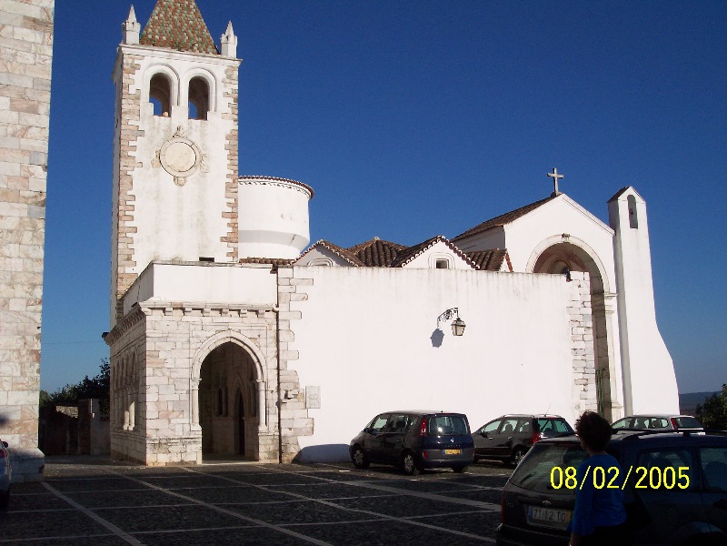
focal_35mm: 38
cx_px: 364
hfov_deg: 49.0
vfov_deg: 37.7
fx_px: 798
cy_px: 273
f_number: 4.8
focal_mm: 8
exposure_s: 1/1000
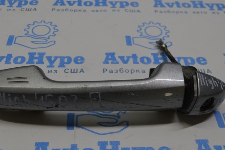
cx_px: 101
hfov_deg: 43.6
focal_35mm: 45
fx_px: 281
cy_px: 96
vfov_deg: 29.6
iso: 180
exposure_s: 1/60
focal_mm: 22
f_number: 5.6
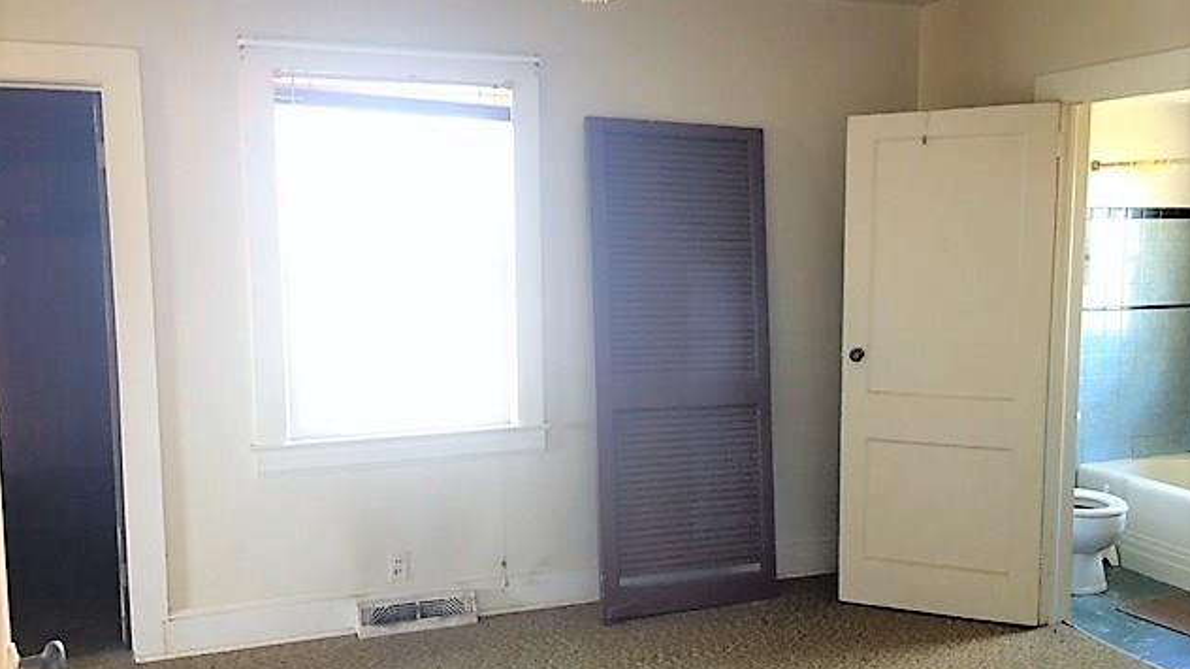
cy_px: 358
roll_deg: -0.2
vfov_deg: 36.6
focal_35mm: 32
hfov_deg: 61.0
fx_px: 1009
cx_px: 597
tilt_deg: -4.7
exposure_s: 1/4
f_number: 2.2
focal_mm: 4.15
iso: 64
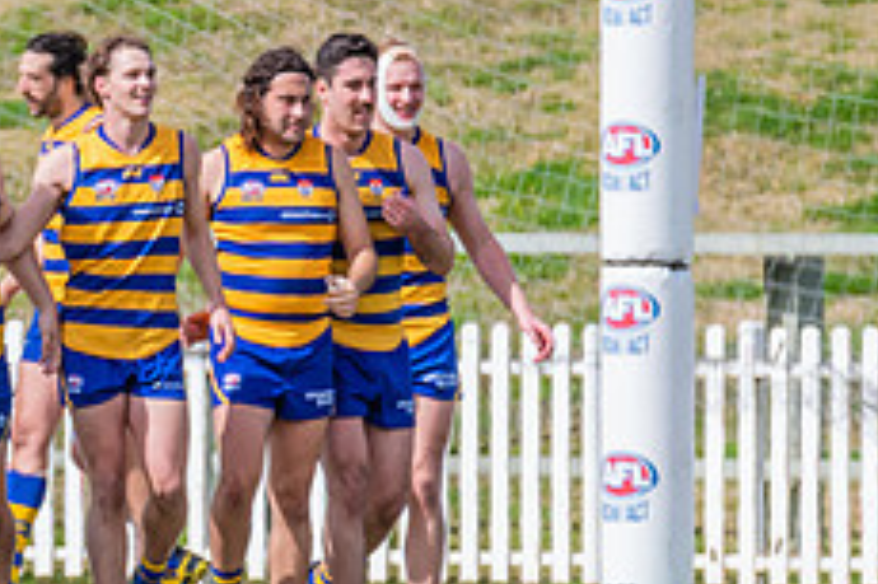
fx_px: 32705
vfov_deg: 1.0
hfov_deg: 1.5
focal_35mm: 1342
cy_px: 390
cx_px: -39
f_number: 11
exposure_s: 1/1600
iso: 800
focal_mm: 500
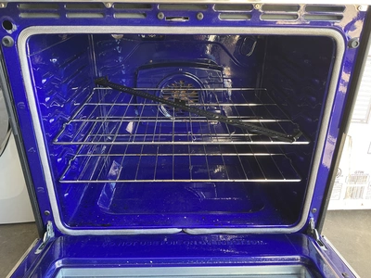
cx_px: 186
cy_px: 139
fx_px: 311
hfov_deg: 61.7
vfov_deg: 48.2
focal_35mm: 29
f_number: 1.8
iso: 160
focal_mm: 3
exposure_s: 1/60
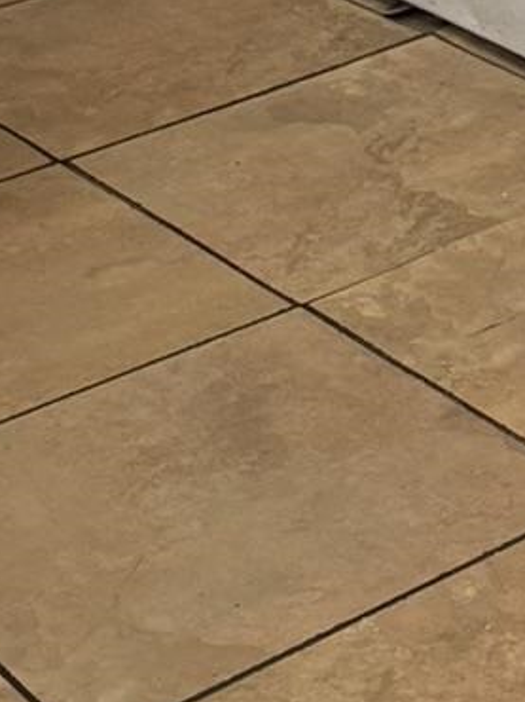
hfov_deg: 10.6
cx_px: 849
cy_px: -704
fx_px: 2693
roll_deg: +1.7
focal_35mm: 133
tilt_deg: -7.1
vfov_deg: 12.9
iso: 250
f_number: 1.78
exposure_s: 1/60
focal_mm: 6.76
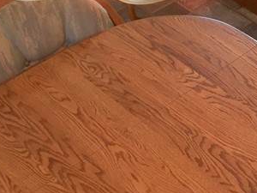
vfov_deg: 14.0
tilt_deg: -28.9
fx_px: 735
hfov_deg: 17.2
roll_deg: -1.5
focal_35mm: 99
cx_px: 426
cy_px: -98
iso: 32
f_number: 2.2
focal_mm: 4.15
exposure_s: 1/60
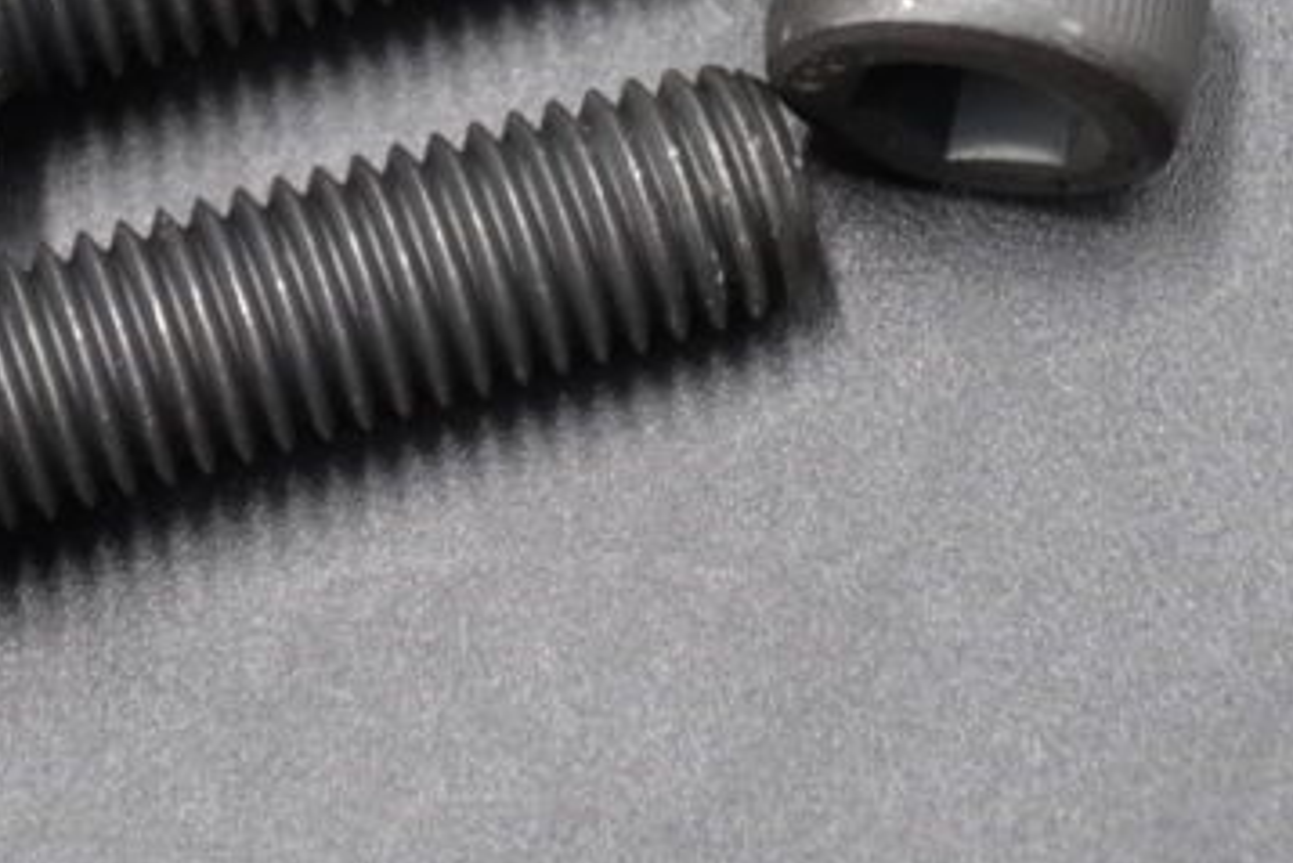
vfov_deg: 7.5
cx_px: 354
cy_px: -336
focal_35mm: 181
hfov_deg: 11.3
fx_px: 6503
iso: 400
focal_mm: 36
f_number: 5
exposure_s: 1/30
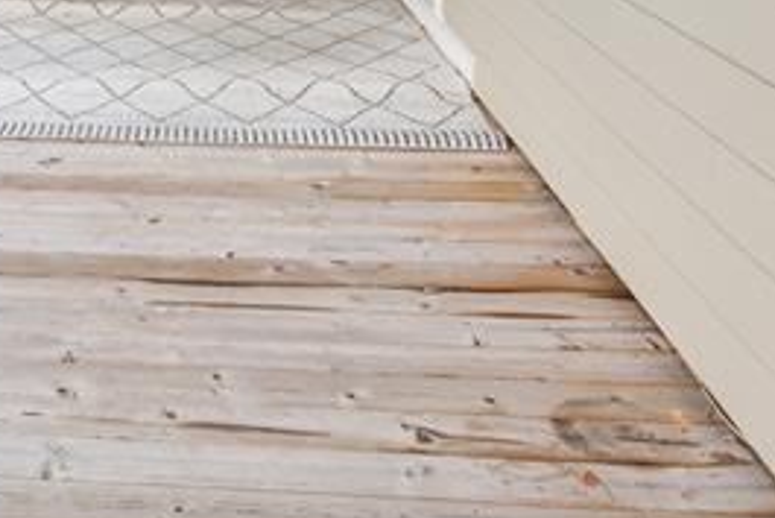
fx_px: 1163
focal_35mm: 54
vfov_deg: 21.0
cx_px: 97
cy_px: -274
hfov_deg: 35.0
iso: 100
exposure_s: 1/13
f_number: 11
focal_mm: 14
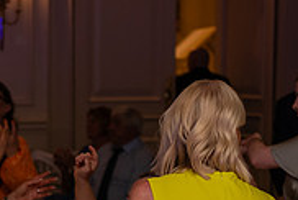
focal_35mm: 159
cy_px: 278
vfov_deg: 8.5
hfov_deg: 12.8
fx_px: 1318
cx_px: 16
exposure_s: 1/160
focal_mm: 50
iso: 500
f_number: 3.5
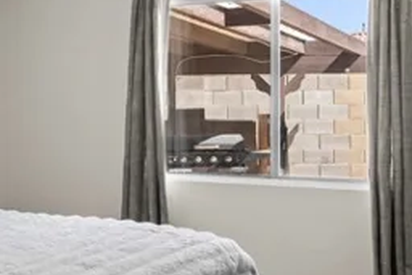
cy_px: 120
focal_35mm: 68
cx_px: 45
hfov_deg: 28.5
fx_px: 779
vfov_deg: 20.0
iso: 400
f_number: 8
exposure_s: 1/25
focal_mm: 17
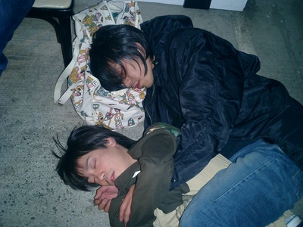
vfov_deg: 39.7
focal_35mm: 36
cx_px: 152
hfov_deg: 51.4
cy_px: 114
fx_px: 315
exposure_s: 1/30
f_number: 3.2
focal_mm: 7.5
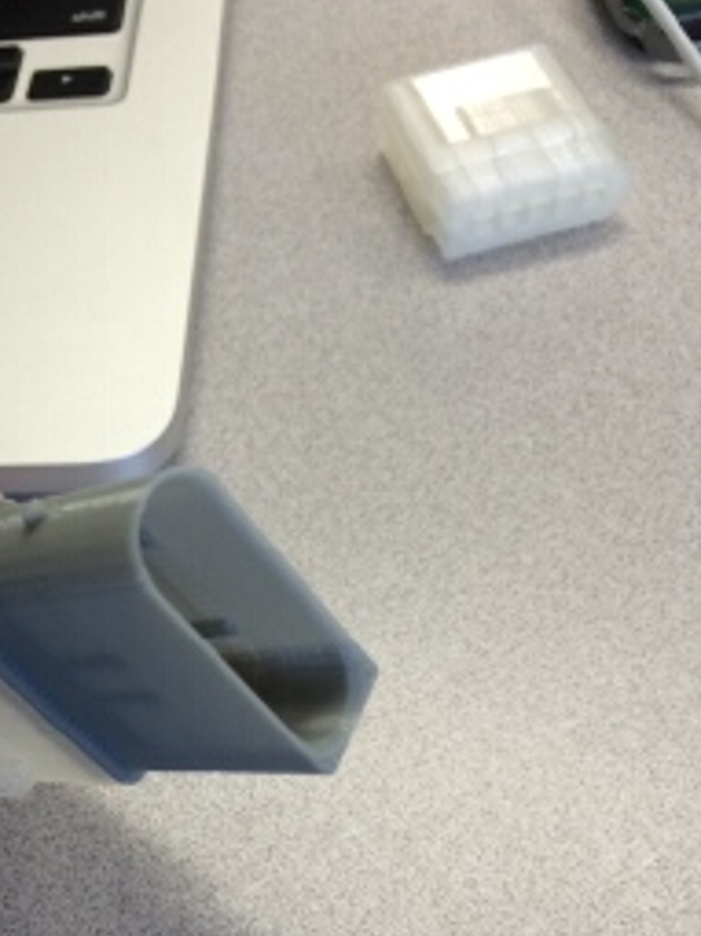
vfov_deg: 39.5
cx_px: 172
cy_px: 686
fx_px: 1270
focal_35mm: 47
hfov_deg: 30.3
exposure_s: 1/30
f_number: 2.2
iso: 64
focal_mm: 4.12
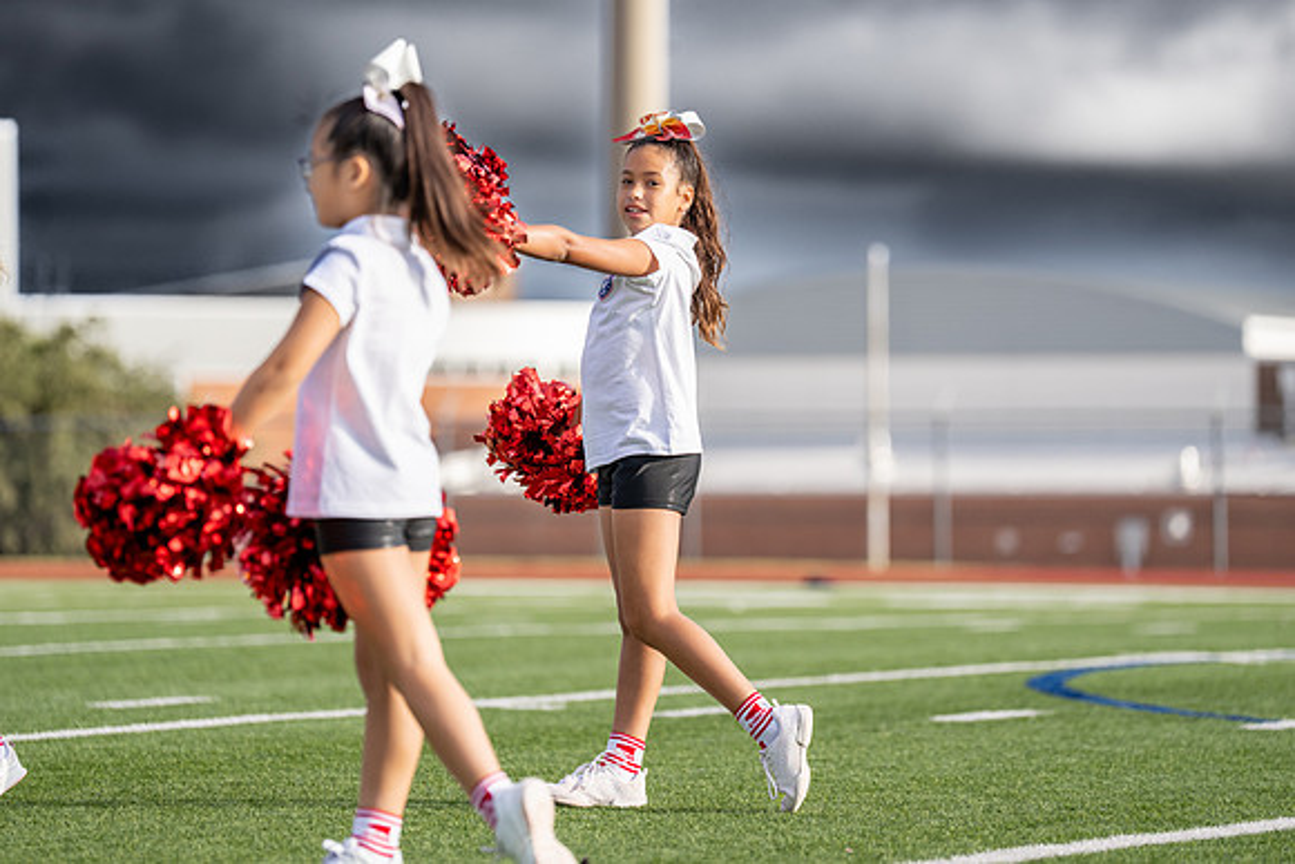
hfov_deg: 11.4
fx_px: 6502
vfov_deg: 7.6
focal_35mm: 181
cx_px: 641
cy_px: 379
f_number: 2.8
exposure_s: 1/3200
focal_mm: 157
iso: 250
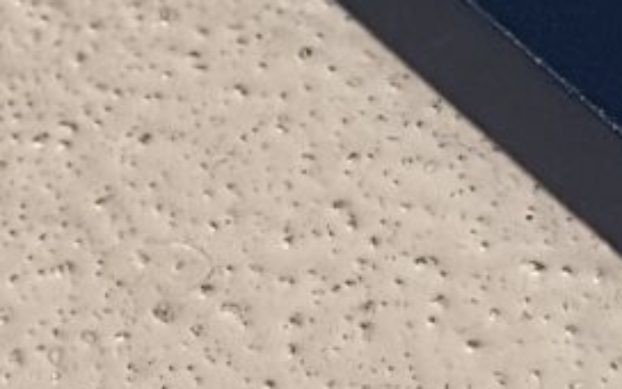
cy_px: 137
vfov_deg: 7.0
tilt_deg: -49.5
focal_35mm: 187
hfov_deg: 11.2
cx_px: 343
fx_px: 3170
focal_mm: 6.76
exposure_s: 1/50
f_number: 1.78
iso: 800
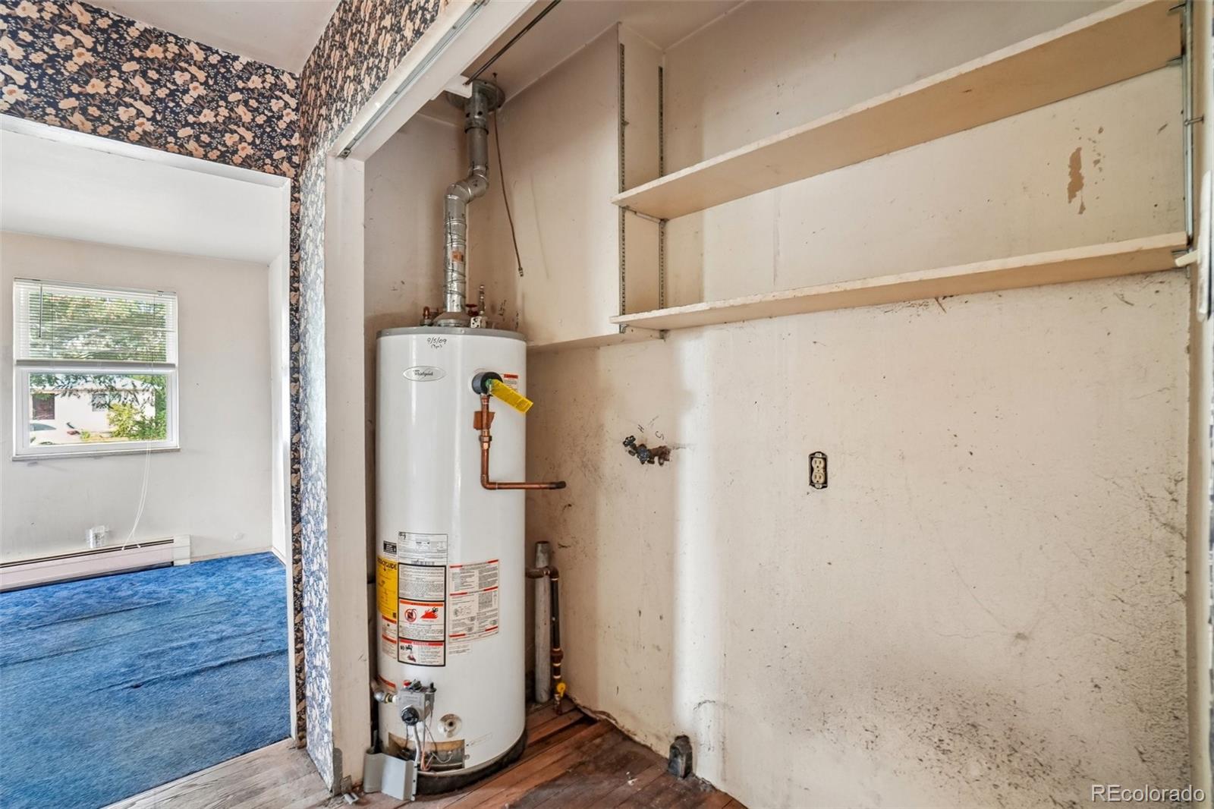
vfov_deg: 77.3
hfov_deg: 100.4
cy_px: 404
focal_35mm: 15
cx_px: 607
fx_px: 506
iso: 400
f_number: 8
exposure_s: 1/3.33
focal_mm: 10
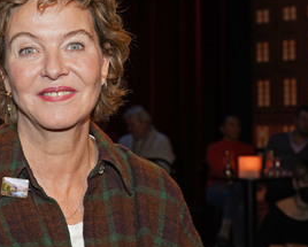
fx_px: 748
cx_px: 78
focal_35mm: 82
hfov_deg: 23.0
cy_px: 111
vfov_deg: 18.7
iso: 1250
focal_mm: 52
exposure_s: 1/80
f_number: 8
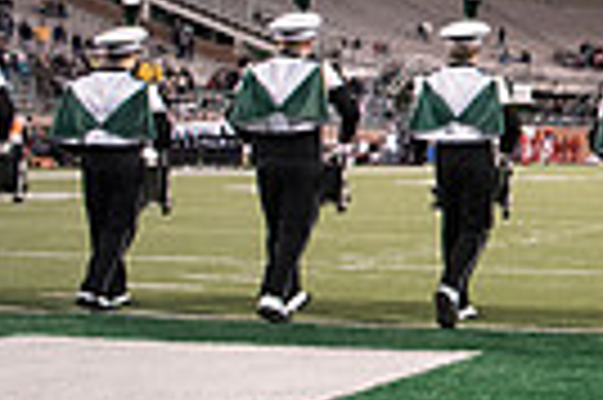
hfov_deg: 16.2
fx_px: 1740
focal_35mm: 104
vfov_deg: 13.0
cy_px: 2
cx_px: 1120
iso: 4000
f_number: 3.2
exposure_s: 1/800
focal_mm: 24
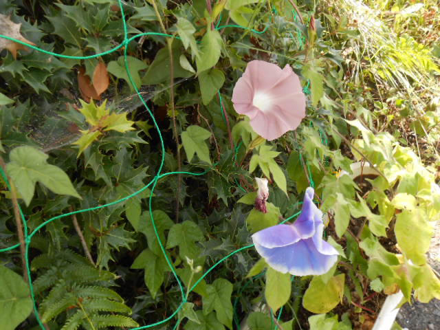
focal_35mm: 34
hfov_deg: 54.0
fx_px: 432
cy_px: 165
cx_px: 220
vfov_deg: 41.8
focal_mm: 6
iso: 80
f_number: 3.9
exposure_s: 1/80
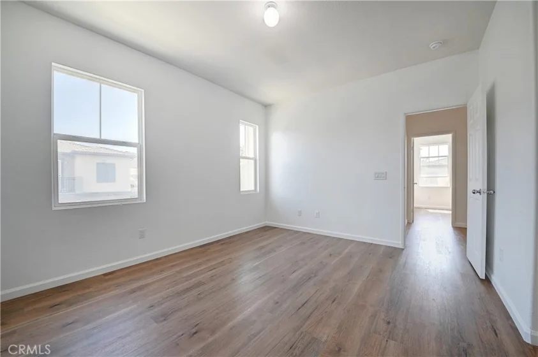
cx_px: 269
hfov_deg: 104.3
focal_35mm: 14
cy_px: 178
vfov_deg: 81.1
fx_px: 209
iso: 250
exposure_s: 1/20
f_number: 8
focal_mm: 14
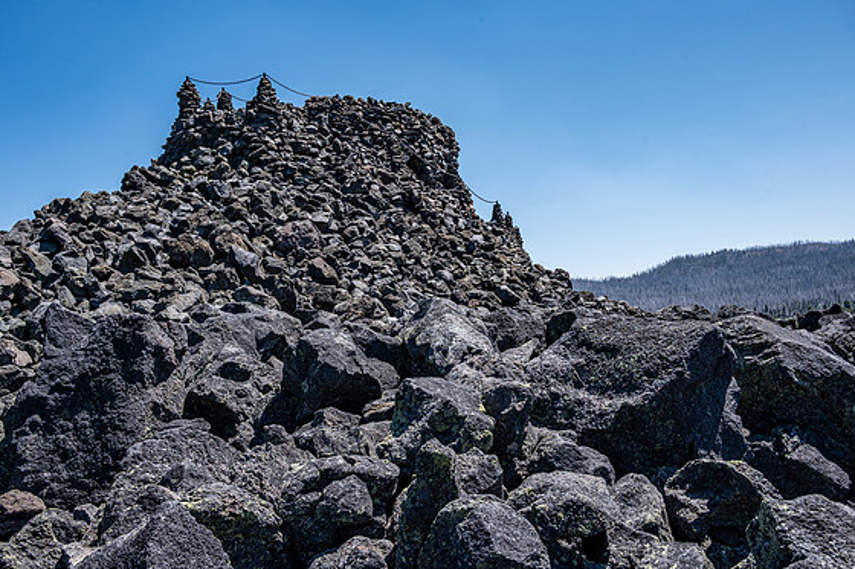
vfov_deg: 44.9
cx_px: 417
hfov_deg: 63.7
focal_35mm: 29
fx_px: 689
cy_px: 287
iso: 125
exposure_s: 1/400
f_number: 10
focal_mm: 28
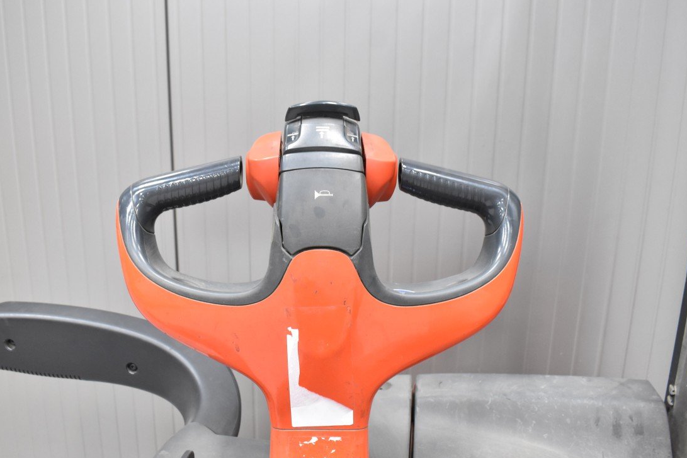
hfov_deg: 57.2
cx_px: 316
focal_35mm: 33
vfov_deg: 39.9
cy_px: 250
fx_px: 630
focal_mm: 20
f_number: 5
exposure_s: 1/20
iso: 1600
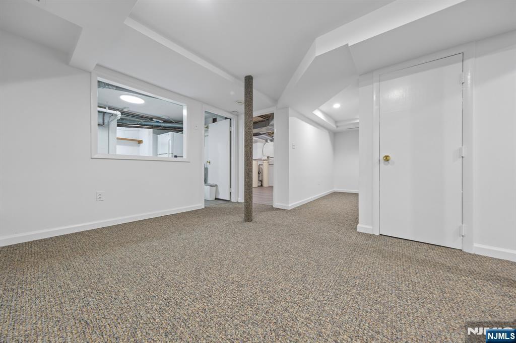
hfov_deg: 112.6
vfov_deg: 90.0
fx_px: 172
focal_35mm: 12
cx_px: 258
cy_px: 172
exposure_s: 1/5
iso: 160
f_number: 5.6
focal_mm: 8
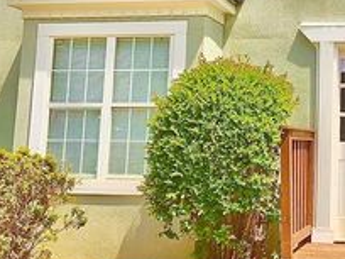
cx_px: 309
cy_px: 57
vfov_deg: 20.5
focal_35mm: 71
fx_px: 708
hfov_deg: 26.5
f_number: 1.8
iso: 16
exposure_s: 1/1786
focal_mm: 3
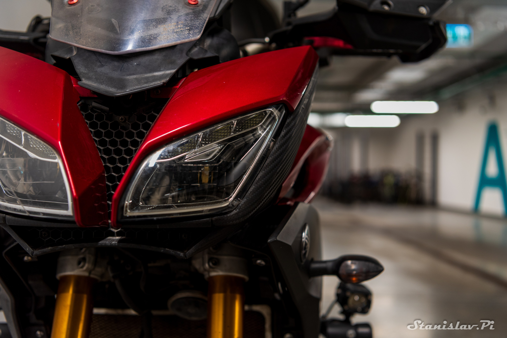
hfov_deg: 50.7
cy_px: 169
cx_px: 254
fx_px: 535
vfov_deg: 35.1
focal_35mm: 38
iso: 500
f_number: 3.2
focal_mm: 38
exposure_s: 1/50
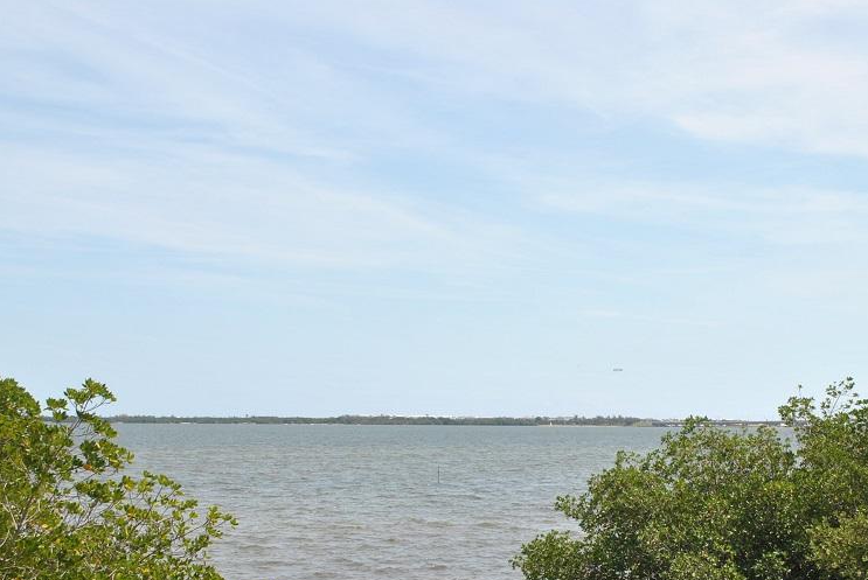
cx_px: 583
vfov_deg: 22.1
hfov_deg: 32.6
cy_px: 452
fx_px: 1472
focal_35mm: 61
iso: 100
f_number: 7.1
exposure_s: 1/200
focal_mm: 26
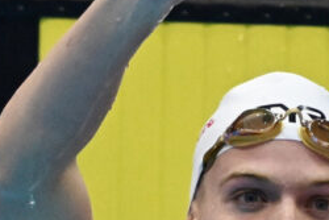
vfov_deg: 0.4
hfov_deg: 0.6
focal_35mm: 3354
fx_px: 30668
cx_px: 259
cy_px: 124
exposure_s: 1/1600
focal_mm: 560
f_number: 4
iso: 4000
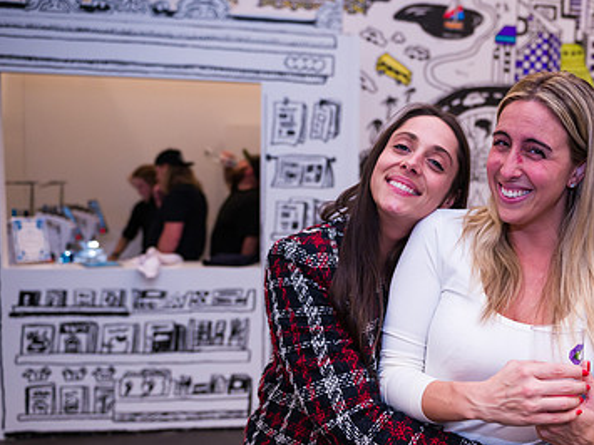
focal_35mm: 44
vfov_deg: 32.7
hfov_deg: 42.1
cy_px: 279
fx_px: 755
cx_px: 417
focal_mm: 28
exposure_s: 1/400
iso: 1600
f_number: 3.2
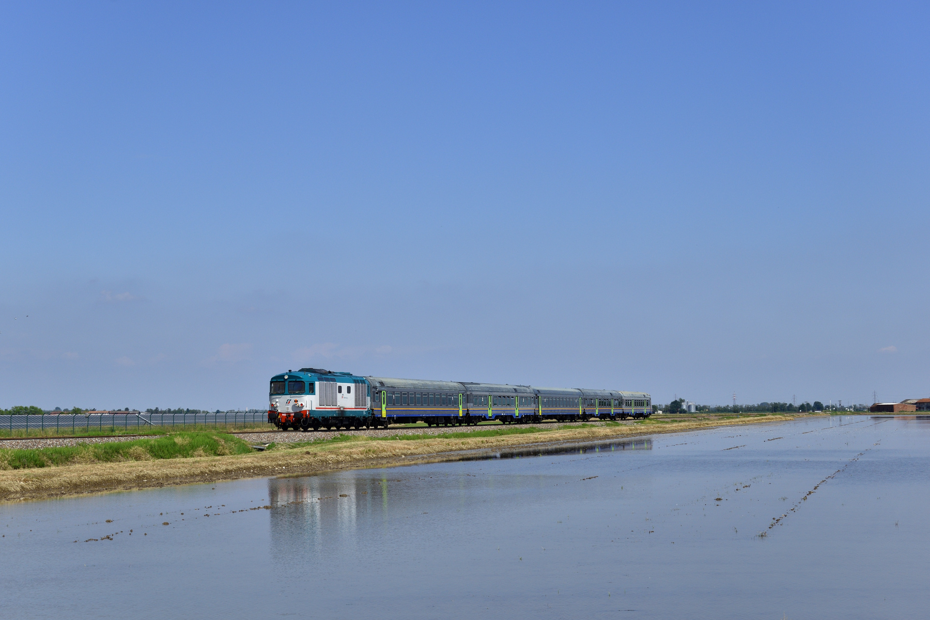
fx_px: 1550
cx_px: 465
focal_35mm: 60
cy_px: 310
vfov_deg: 22.6
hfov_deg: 33.4
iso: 100
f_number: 8
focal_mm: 40
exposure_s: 1/640
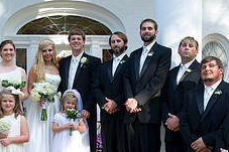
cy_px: 141
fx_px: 470
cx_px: 88
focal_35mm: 74
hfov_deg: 27.3
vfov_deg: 18.1
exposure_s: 1/200
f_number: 5.6
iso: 400
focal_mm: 29
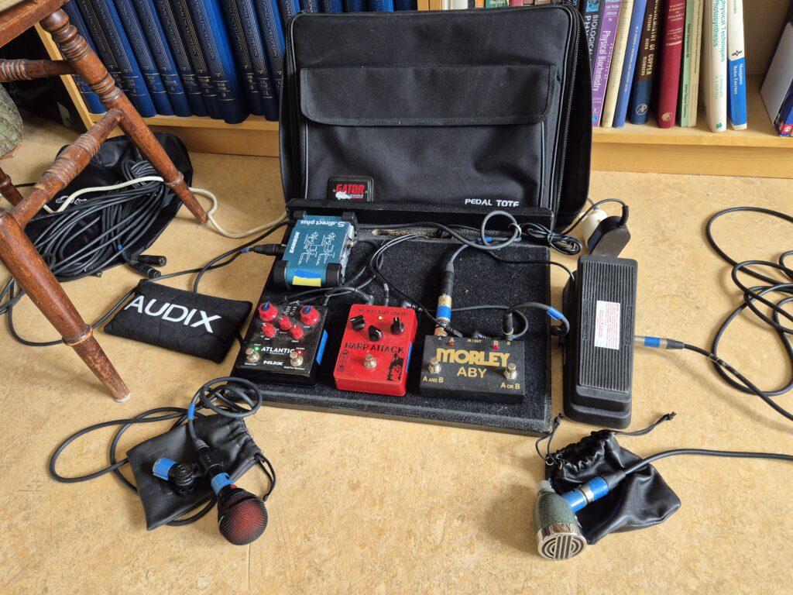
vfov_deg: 58.9
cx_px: 396
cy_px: 298
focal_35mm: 23
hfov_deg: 73.9
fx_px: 527
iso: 320
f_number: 1.8
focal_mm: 5.4
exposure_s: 1/100
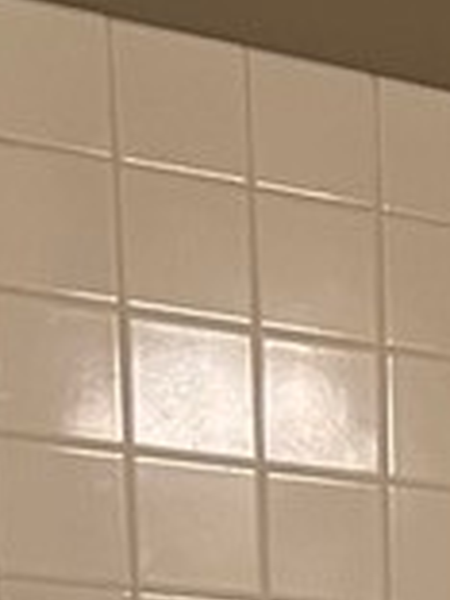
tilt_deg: -9.6
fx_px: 2964
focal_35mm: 171
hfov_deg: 7.5
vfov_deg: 10.2
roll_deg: -1.4
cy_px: 1404
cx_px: 1431
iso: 125
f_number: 1.5
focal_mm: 5.7
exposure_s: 1/60
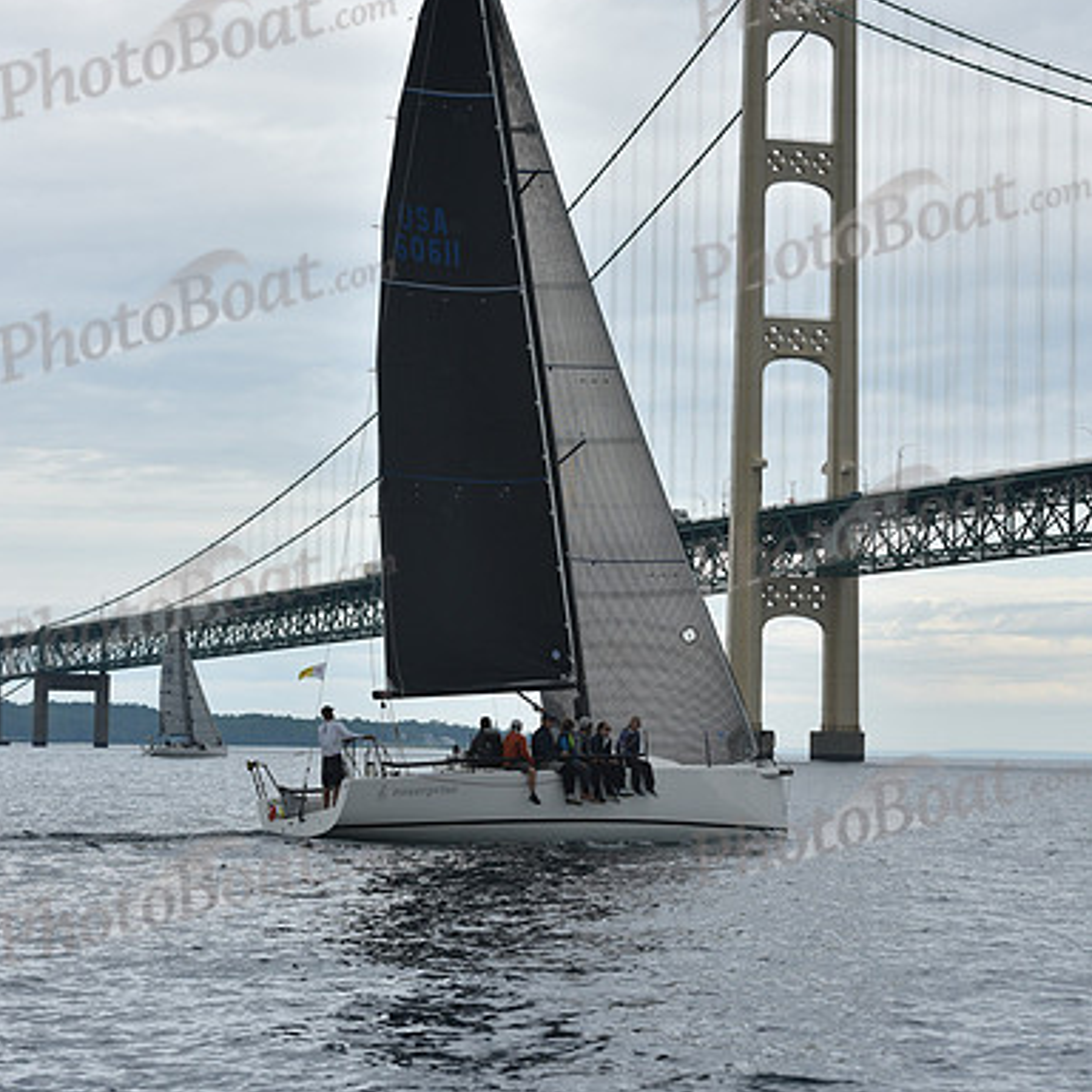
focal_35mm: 118
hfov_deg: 14.8
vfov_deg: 14.8
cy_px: 418
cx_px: 545
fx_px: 4211
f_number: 7.1
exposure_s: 1/800
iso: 250
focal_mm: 92
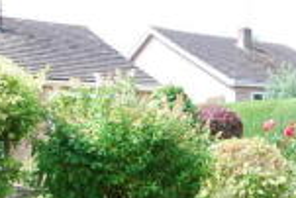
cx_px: 285
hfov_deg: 29.2
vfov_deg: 20.4
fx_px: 535
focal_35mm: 65
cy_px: 191
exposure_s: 1/160
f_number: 6.3
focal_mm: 10
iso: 100
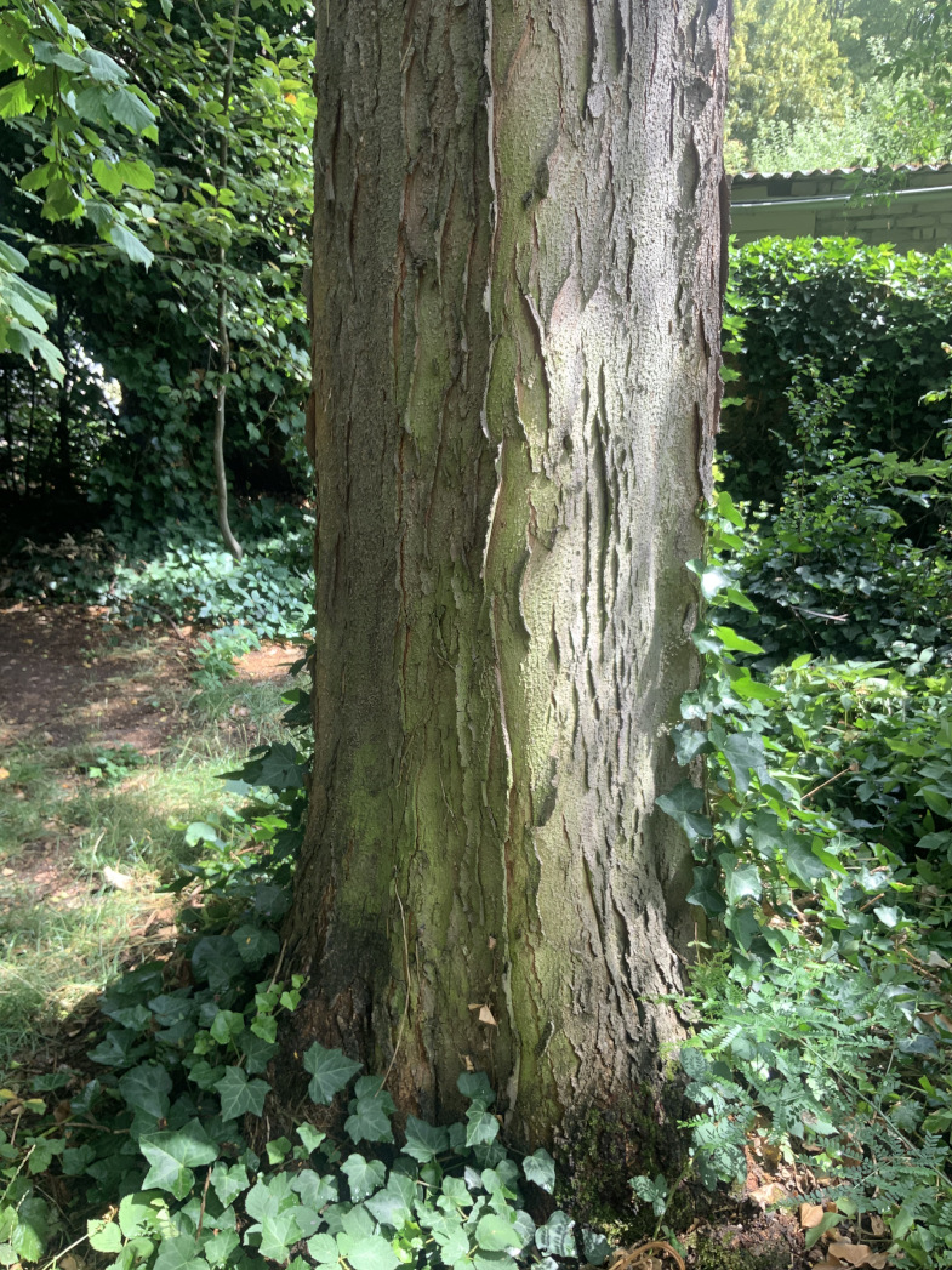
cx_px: 476
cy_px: 635
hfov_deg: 48.2
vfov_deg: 61.7
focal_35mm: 29
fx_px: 1064
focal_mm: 3
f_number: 1.8
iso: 16
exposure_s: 1/128
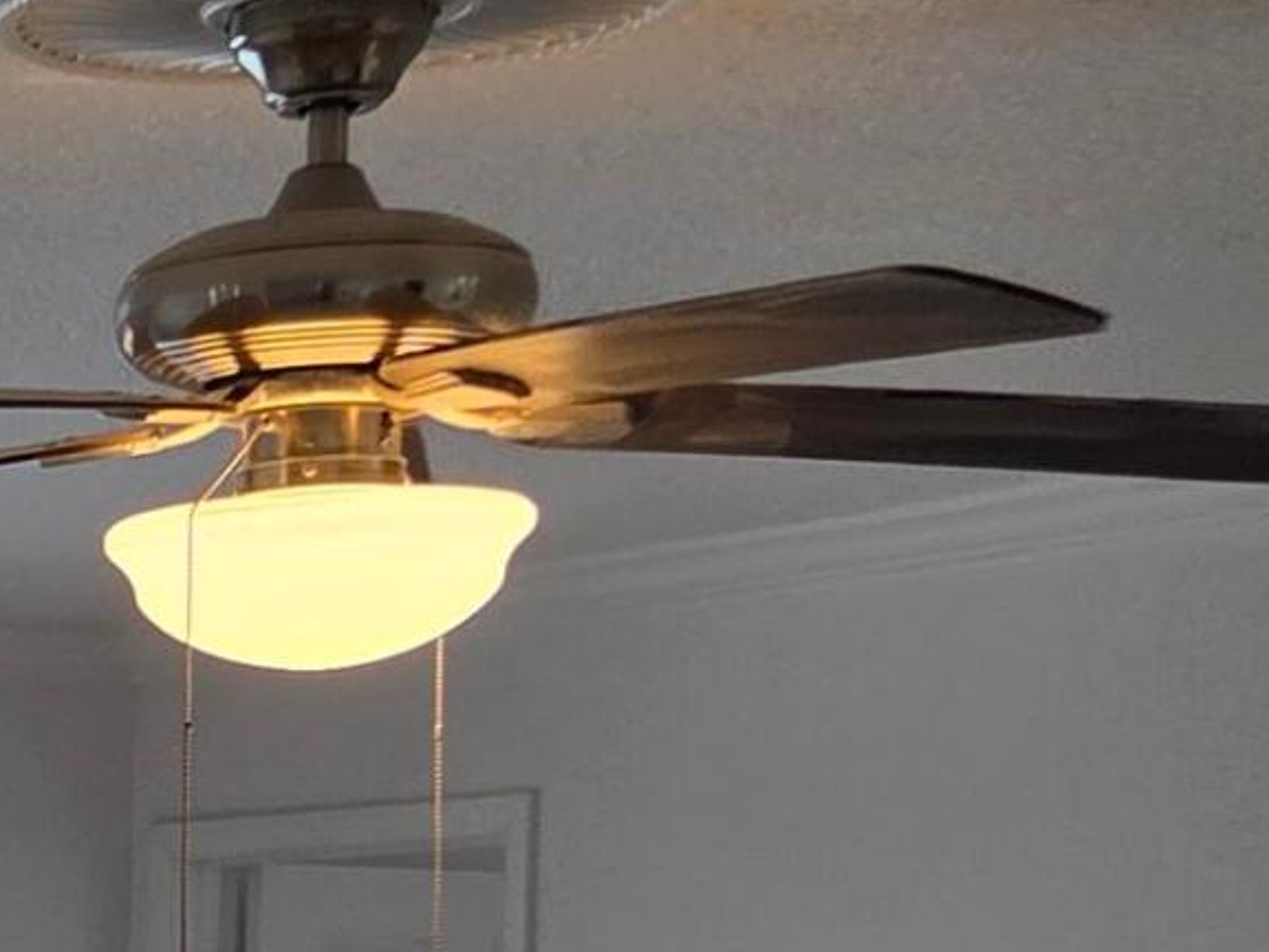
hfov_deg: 14.6
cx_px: -1139
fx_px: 4216
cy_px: 1095
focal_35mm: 115
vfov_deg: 12.6
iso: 80
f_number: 1.8
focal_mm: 5.4
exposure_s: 1/120
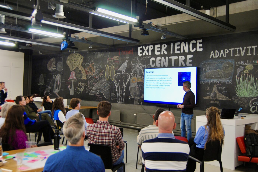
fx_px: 258
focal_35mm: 36
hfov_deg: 53.1
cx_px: 129
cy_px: 86
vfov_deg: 37.0
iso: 400
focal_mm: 24
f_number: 3.8
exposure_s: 1/30
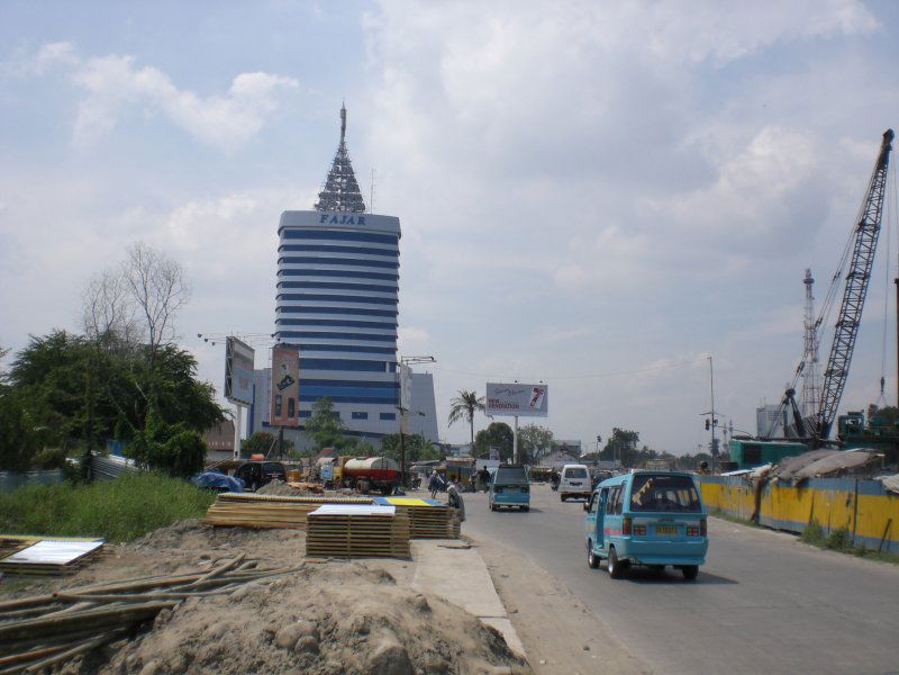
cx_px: 450
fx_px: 987
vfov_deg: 37.7
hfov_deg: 49.0
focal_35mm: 38
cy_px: 338
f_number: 4.4
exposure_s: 1/800
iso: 50
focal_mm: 6.3
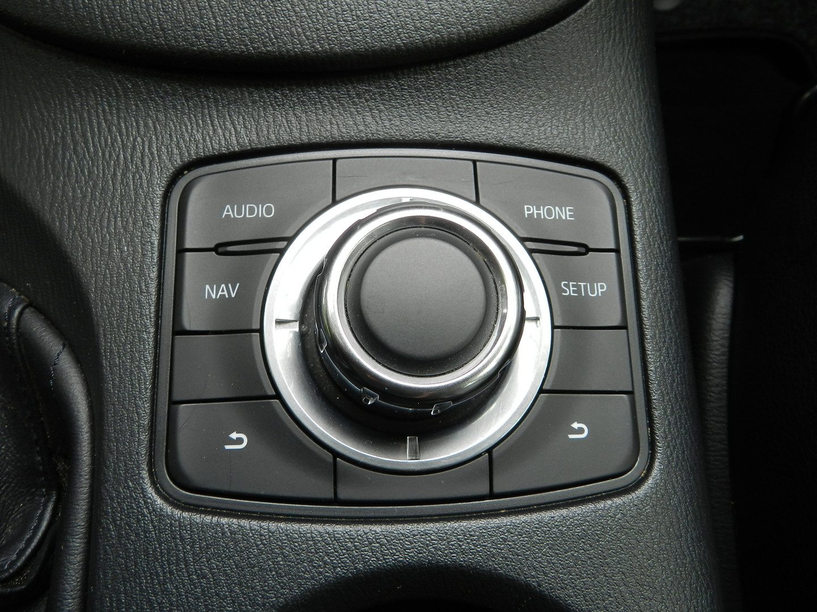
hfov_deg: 69.4
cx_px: 408
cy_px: 306
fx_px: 590
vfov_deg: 54.9
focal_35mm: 25
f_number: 3.5
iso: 160
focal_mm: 4.5
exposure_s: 1/60
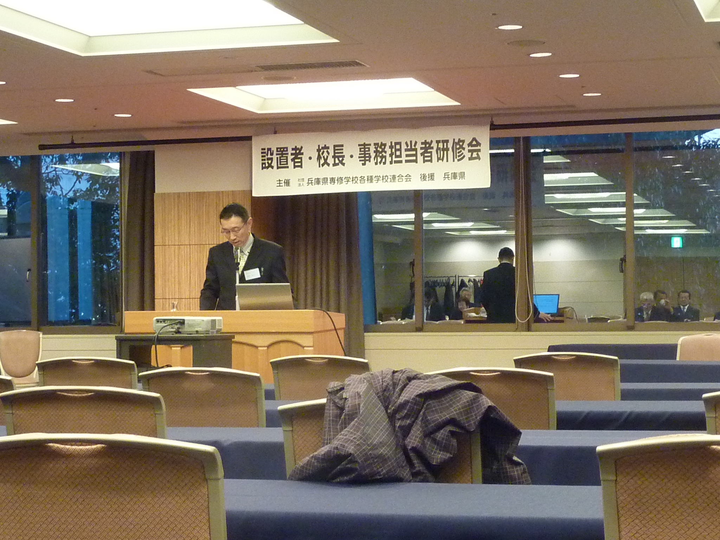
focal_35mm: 80
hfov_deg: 24.4
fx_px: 1664
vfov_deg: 18.4
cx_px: 360
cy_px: 270
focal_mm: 7.3
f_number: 3.7
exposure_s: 1/10
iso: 400
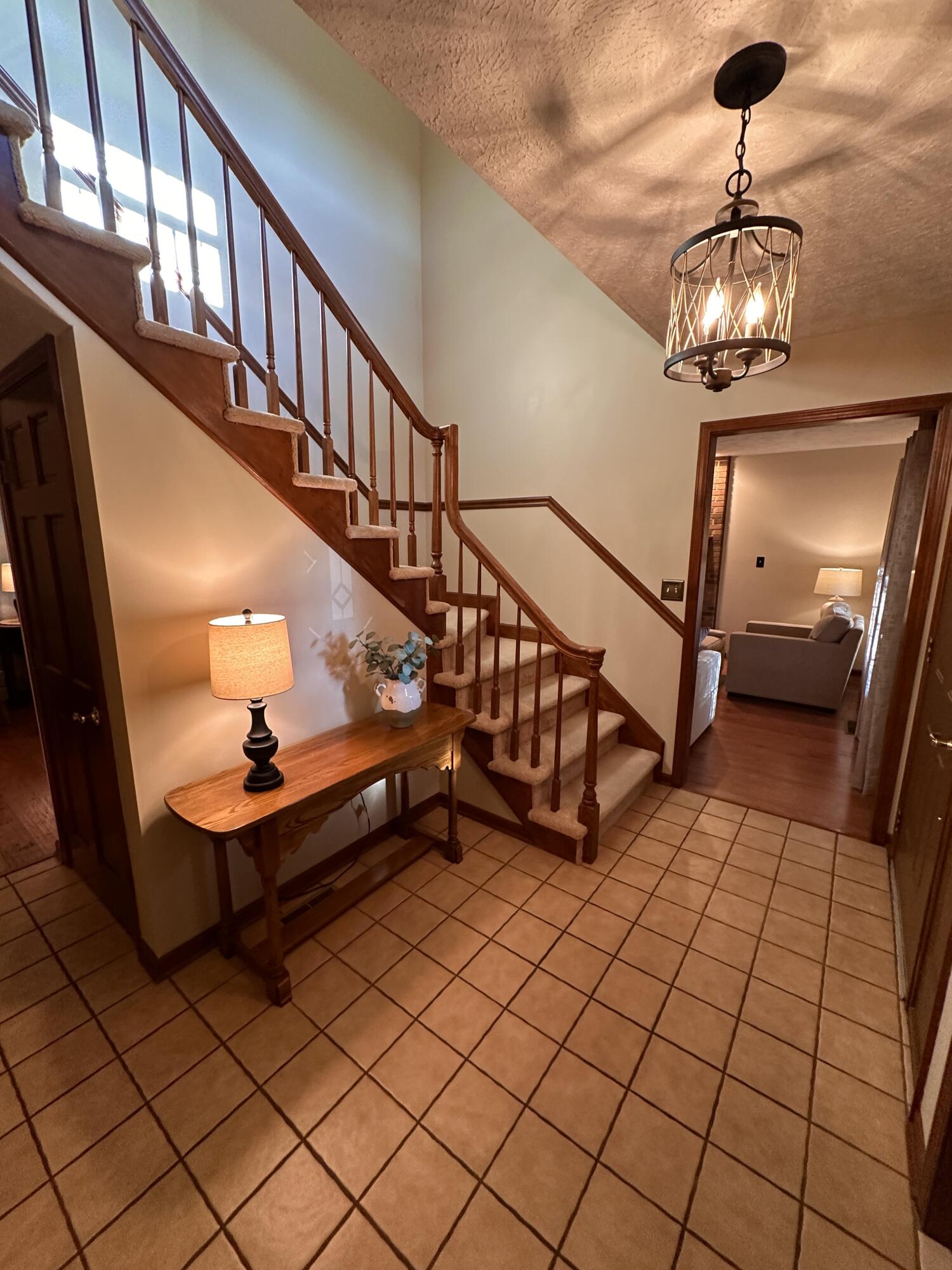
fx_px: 513
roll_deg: -1.1
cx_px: 476
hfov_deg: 85.7
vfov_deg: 102.1
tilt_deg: -11.4
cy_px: 635
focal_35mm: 14
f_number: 2.2
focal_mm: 2.22
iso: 320
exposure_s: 1/60
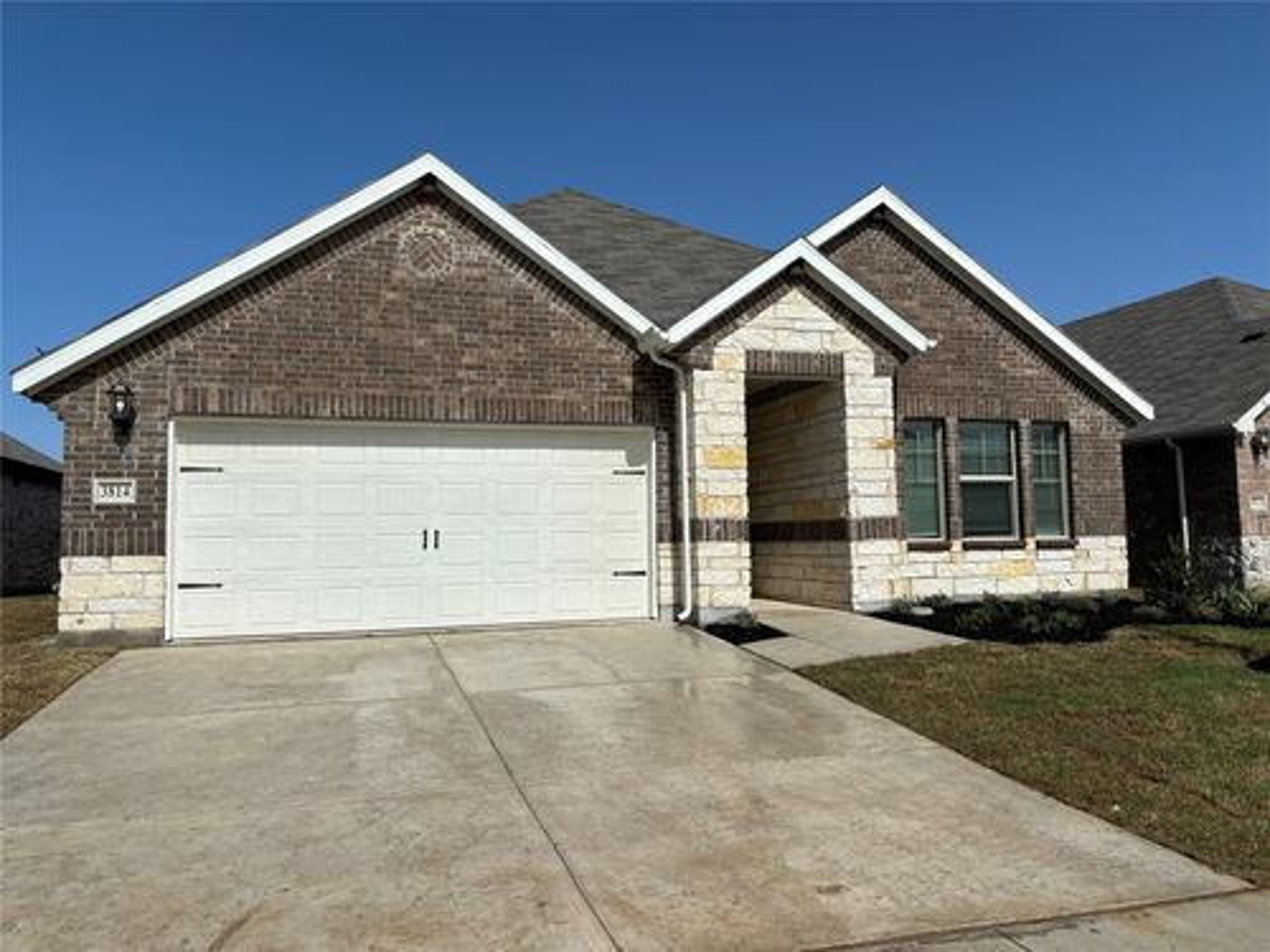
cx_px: 635
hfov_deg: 67.3
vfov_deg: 53.1
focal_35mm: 26
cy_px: 476
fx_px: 954
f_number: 1.6
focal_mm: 5.96
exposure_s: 1/9091
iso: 50
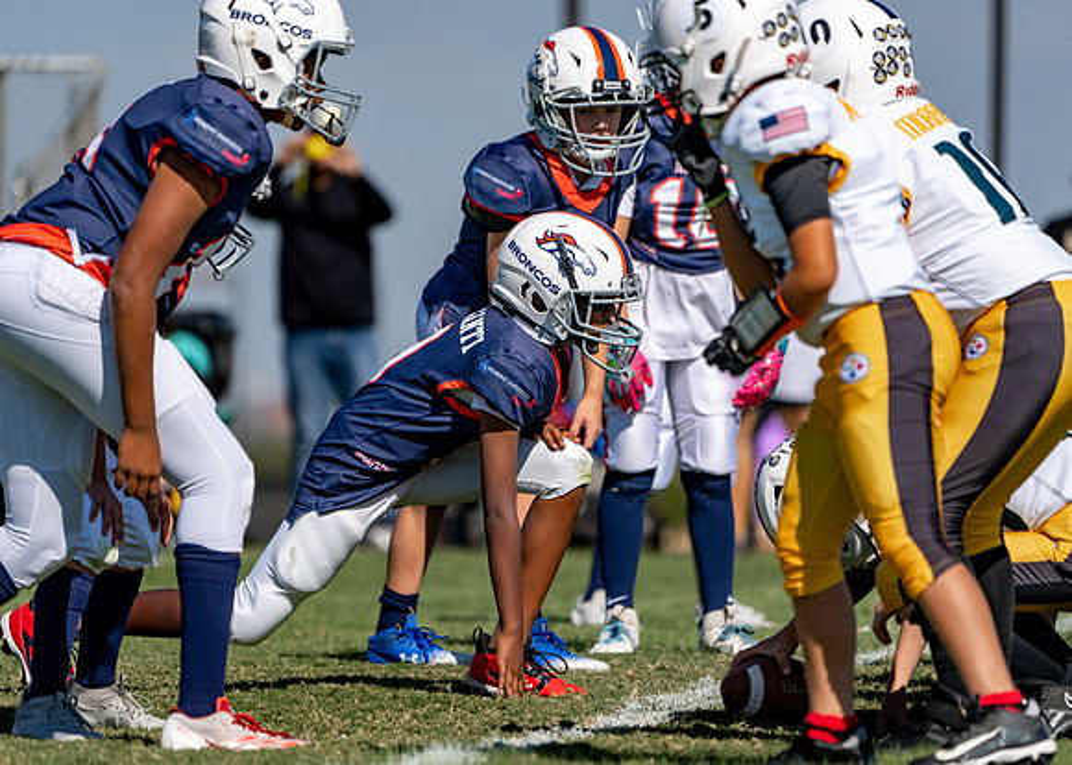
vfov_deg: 3.3
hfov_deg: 4.7
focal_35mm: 430
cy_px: 371
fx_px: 13097
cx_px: 508
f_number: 5.6
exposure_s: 1/2000
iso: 160
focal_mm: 397
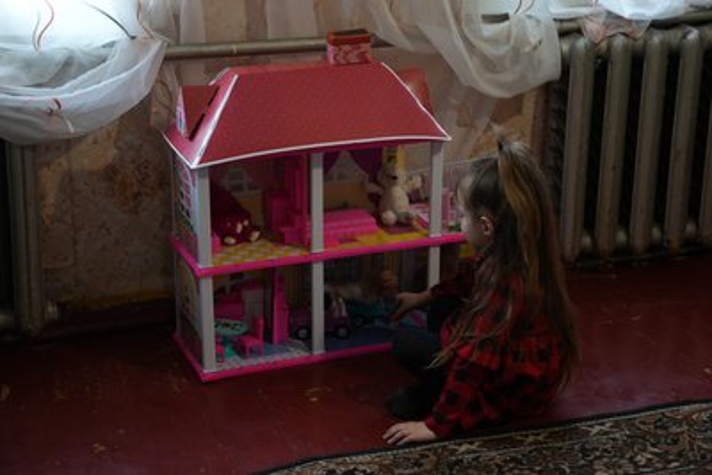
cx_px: 356
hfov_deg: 28.8
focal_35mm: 70
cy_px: 238
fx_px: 1385
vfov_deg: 19.5
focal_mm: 70
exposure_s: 1/50
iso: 800
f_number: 2.8
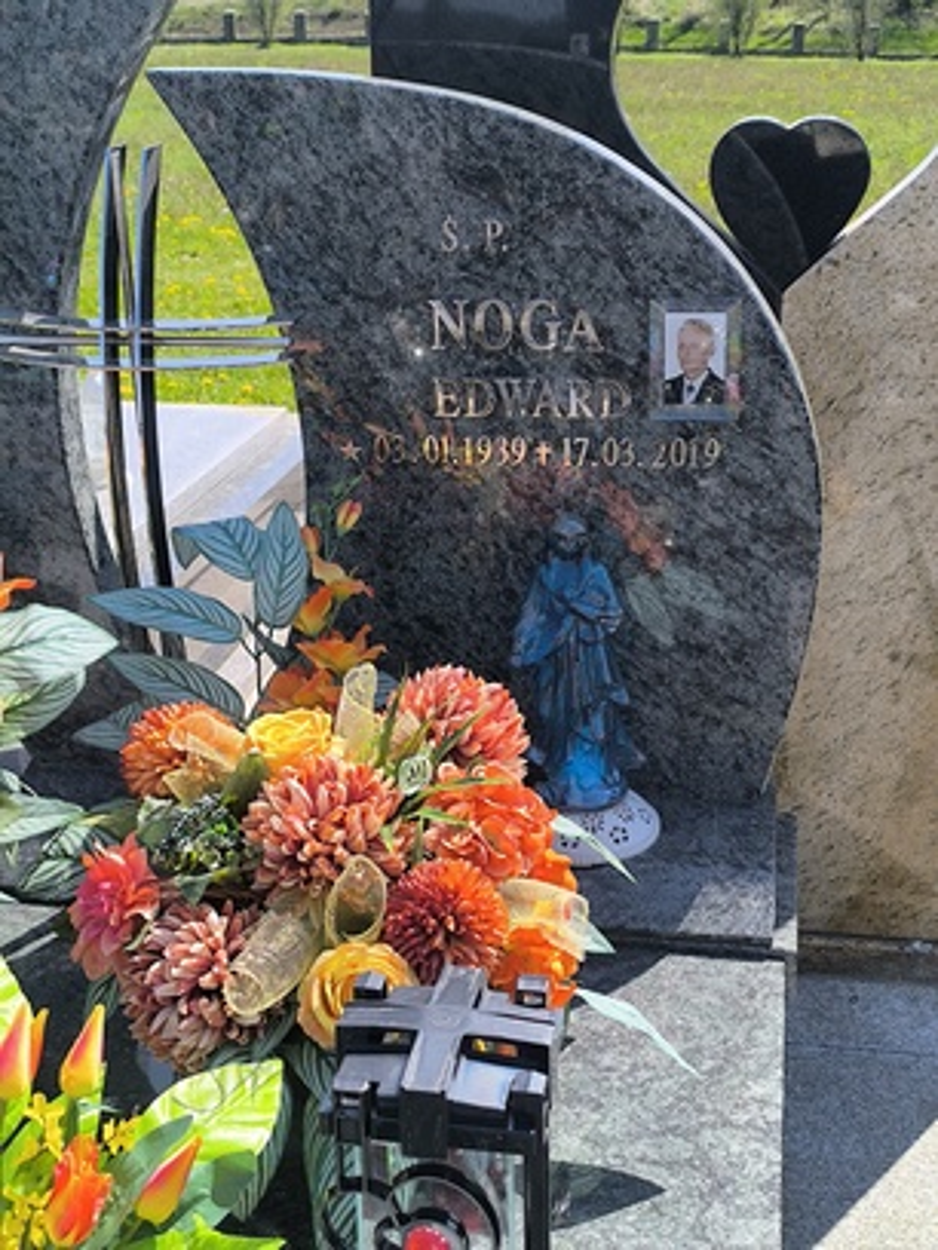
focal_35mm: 46
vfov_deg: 41.2
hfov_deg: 31.5
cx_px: 469
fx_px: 1662
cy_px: 625
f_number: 1.65
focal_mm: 6.14
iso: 50
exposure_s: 1/730
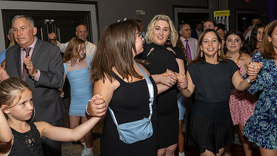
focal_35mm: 36
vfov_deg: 32.7
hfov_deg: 55.1
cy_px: 64
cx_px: 118
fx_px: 264
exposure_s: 1/250
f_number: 8
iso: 1000
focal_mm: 17
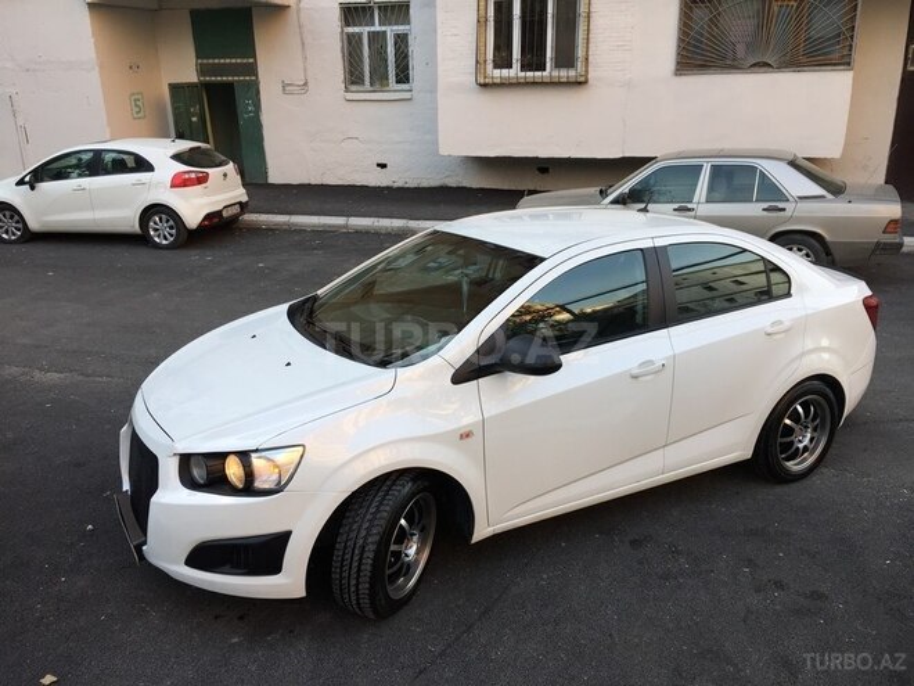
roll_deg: +0.2
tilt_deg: -16.7
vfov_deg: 48.2
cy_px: 343
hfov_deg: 61.7
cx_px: 457
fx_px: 766
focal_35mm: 29
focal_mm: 4.15
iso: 32
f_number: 2.2
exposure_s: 1/141
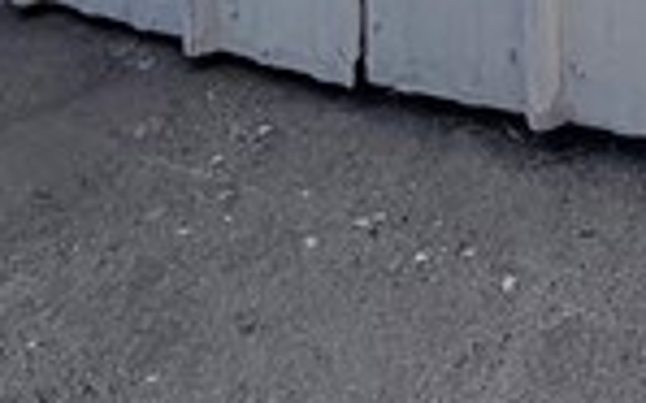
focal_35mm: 102
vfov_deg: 8.5
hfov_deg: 18.0
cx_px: 1002
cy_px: -1096
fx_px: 1795
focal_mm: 2.22
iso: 20
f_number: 2.2
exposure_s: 1/1431
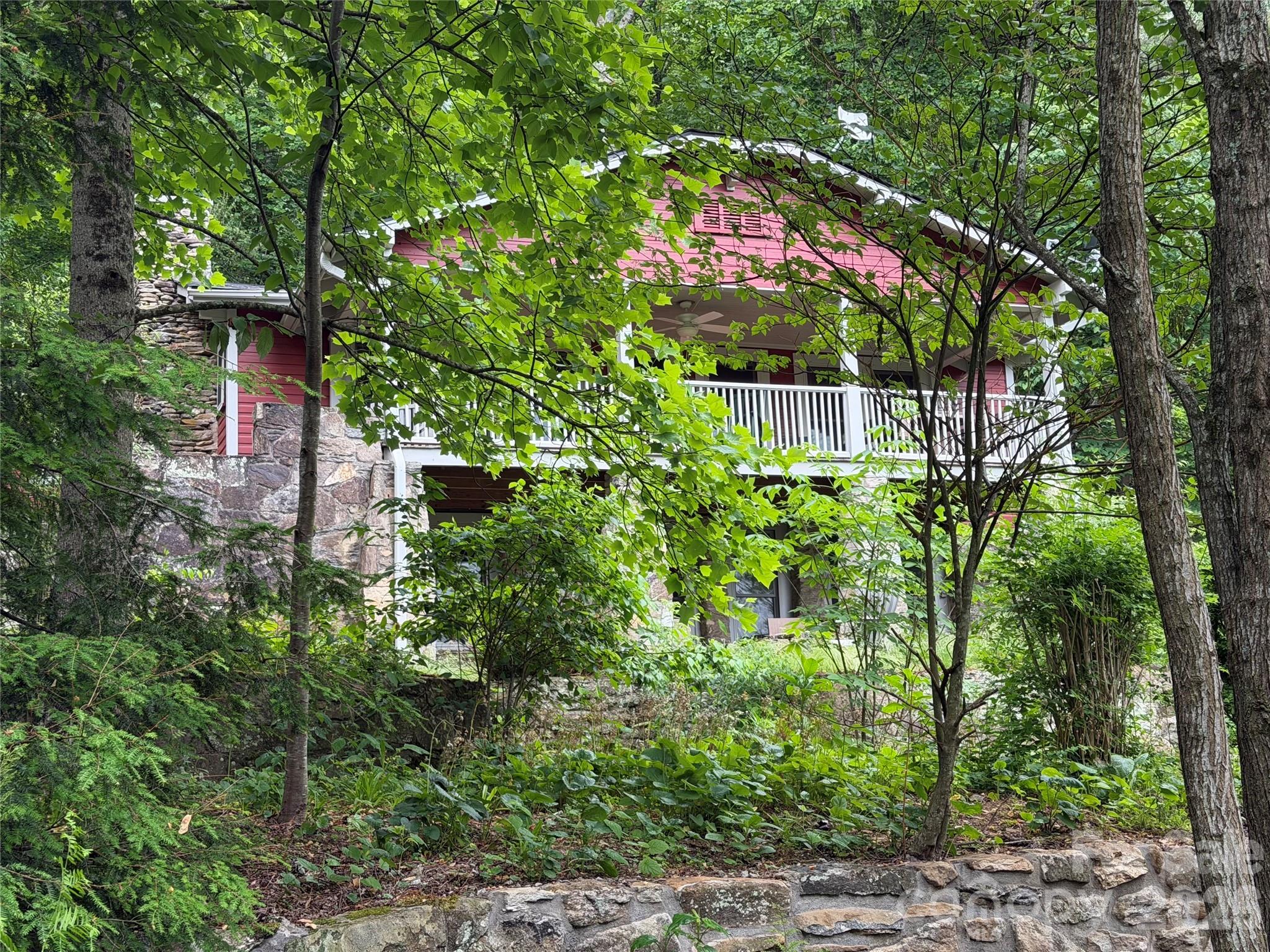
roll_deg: +2.8
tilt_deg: +13.7
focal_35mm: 48
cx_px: 635
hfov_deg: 39.7
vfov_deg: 30.3
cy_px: 476
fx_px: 1761
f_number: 1.78
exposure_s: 1/126
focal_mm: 6.76
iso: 50
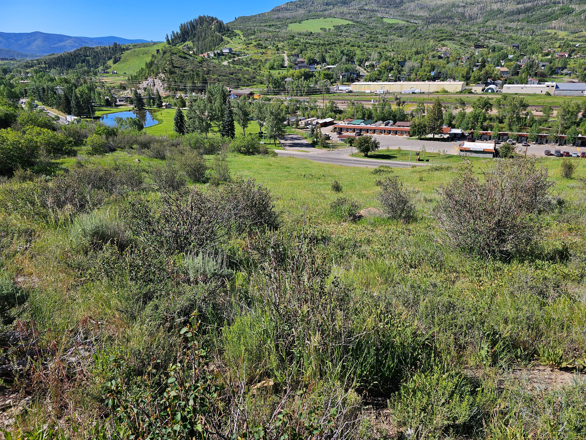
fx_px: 389
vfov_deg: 58.9
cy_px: 220
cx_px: 293
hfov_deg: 73.9
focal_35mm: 23
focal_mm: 6.3
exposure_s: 1/681
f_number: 1.7
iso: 10
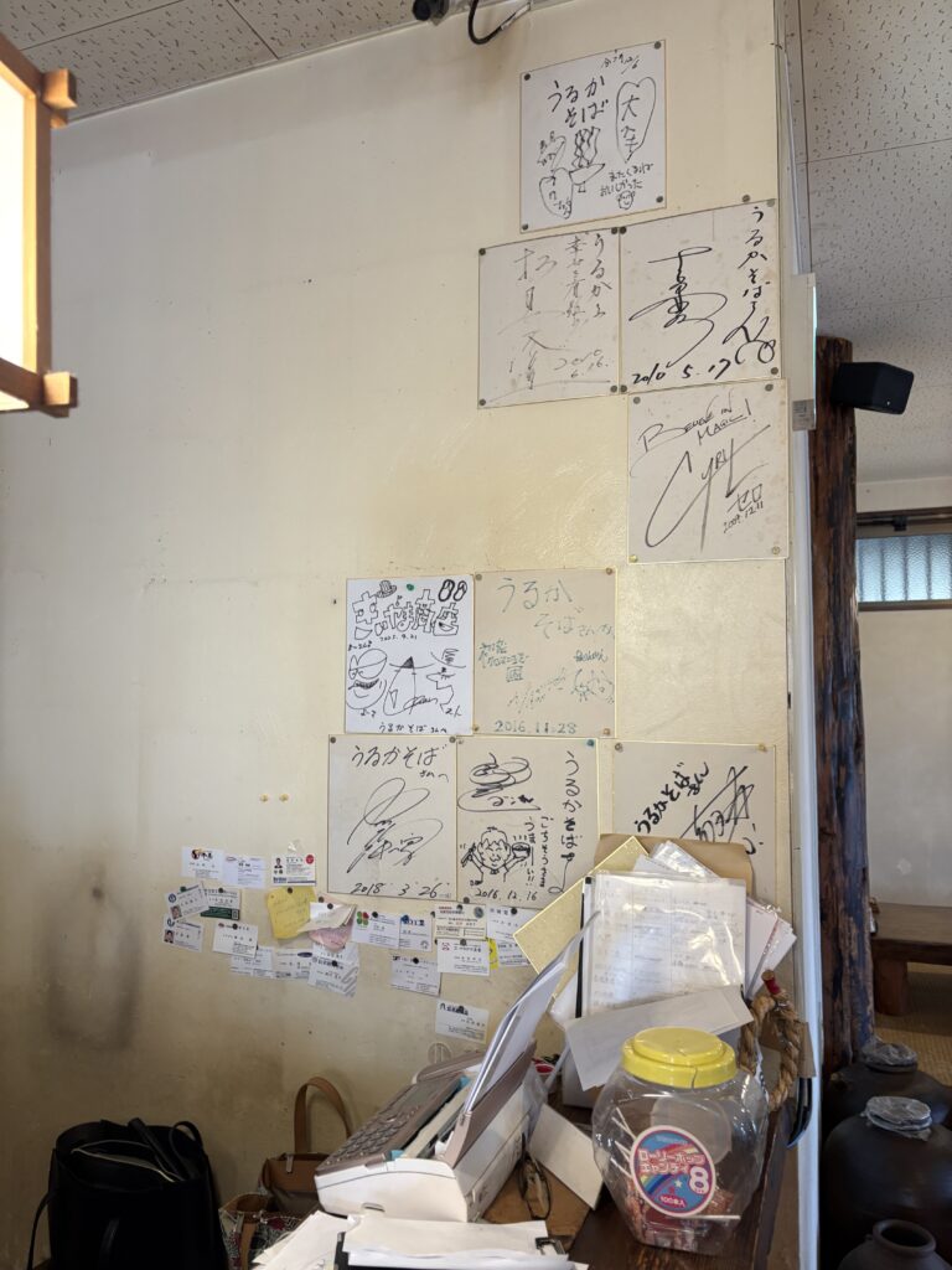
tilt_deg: +1.9
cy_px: 635
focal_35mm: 26
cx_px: 476
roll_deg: -0.8
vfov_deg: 67.3
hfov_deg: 53.1
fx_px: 953
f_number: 1.6
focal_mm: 5.96
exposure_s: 1/60
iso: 125
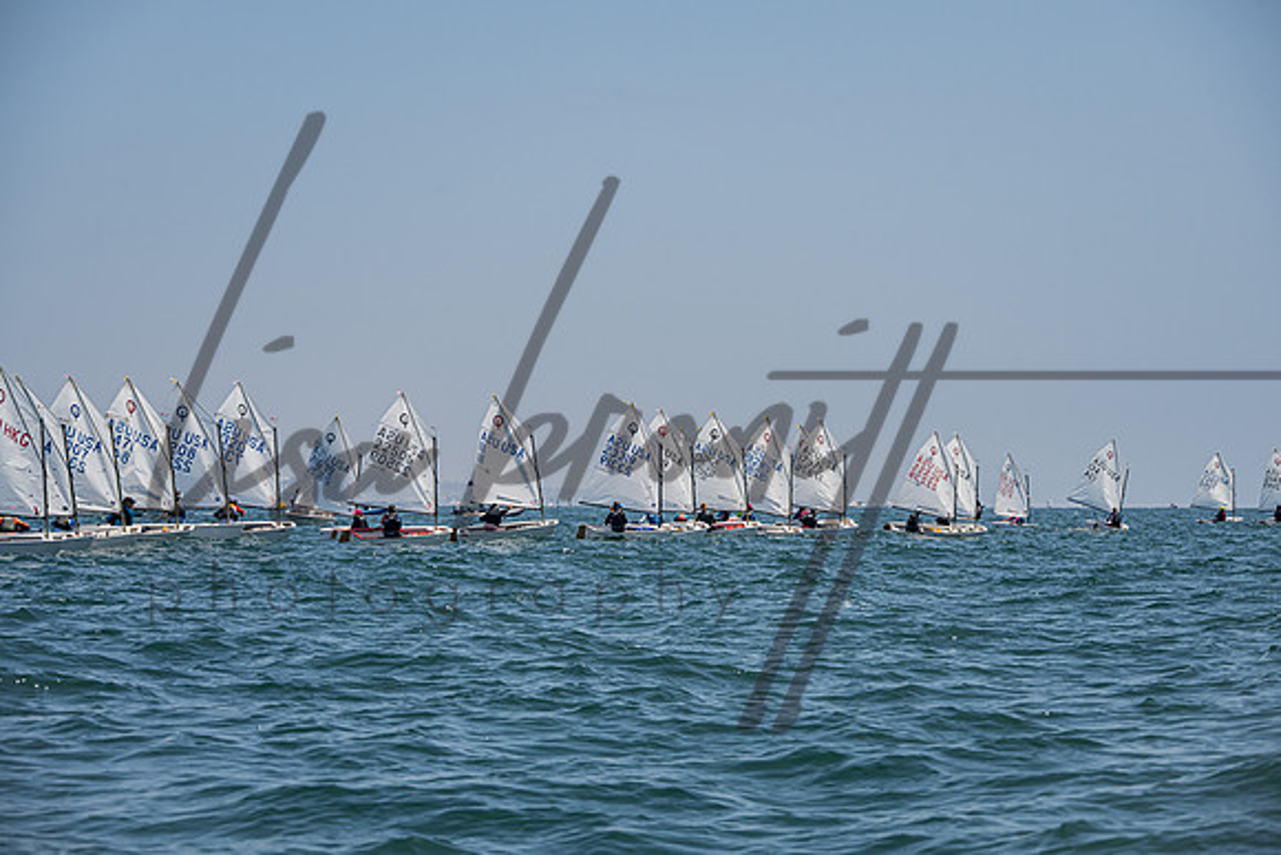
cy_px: 427
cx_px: 650
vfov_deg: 12.7
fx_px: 3832
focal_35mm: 108
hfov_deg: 19.0
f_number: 6.7
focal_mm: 105
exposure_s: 1/2500
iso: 500
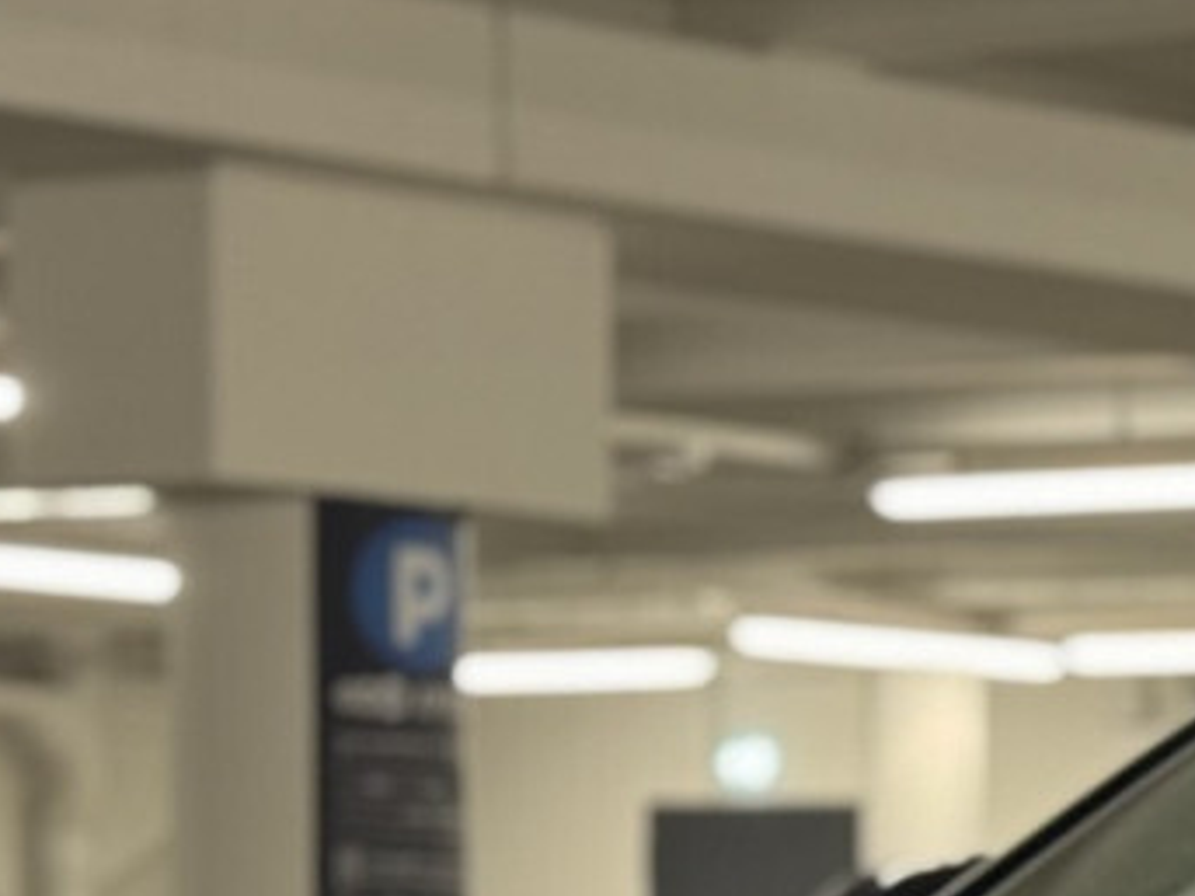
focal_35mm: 224
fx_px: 7730
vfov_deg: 6.5
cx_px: 1986
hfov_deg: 8.6
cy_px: 1572
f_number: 1.78
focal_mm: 6.76
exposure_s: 1/50
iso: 125
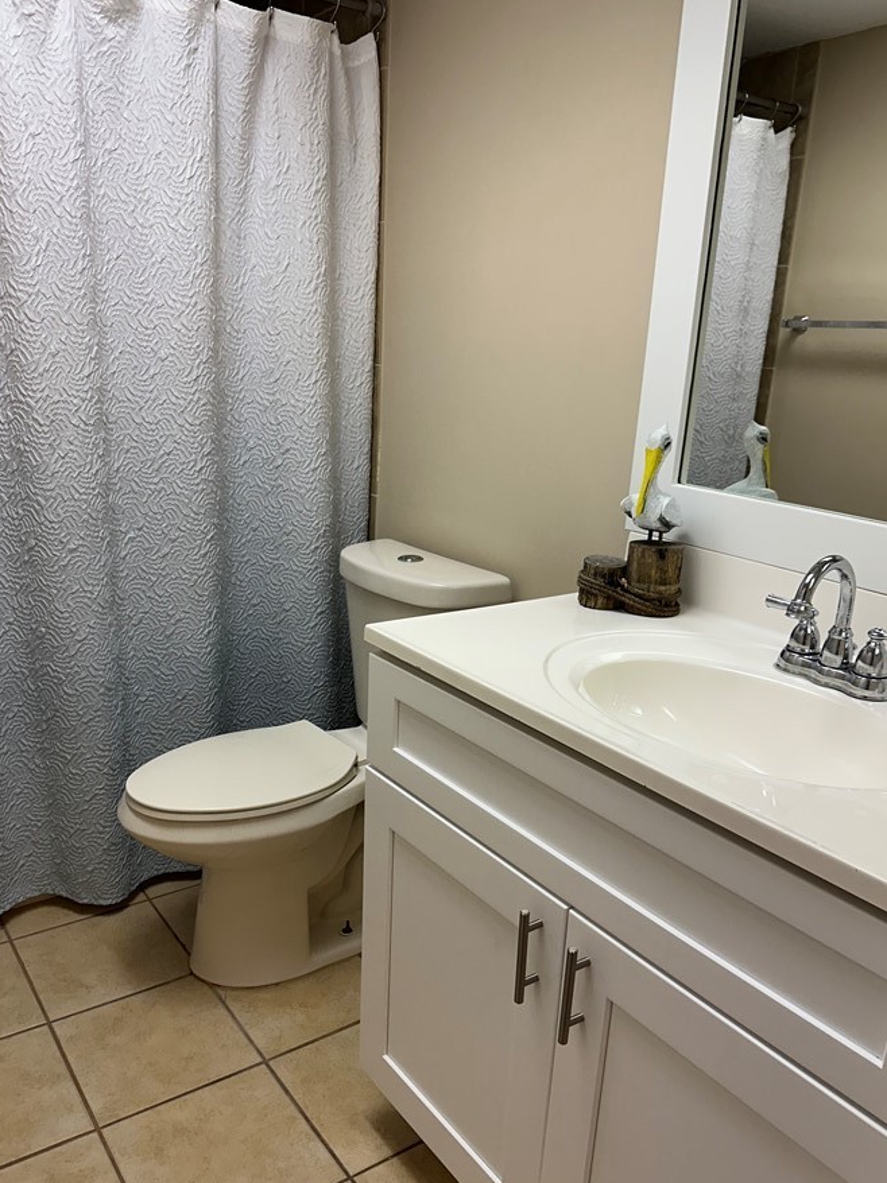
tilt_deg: -18.5
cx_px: 414
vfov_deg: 63.3
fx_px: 957
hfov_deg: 49.7
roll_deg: -2.5
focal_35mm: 28
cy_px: 658
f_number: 1.78
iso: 160
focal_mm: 6.86
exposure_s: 1/120
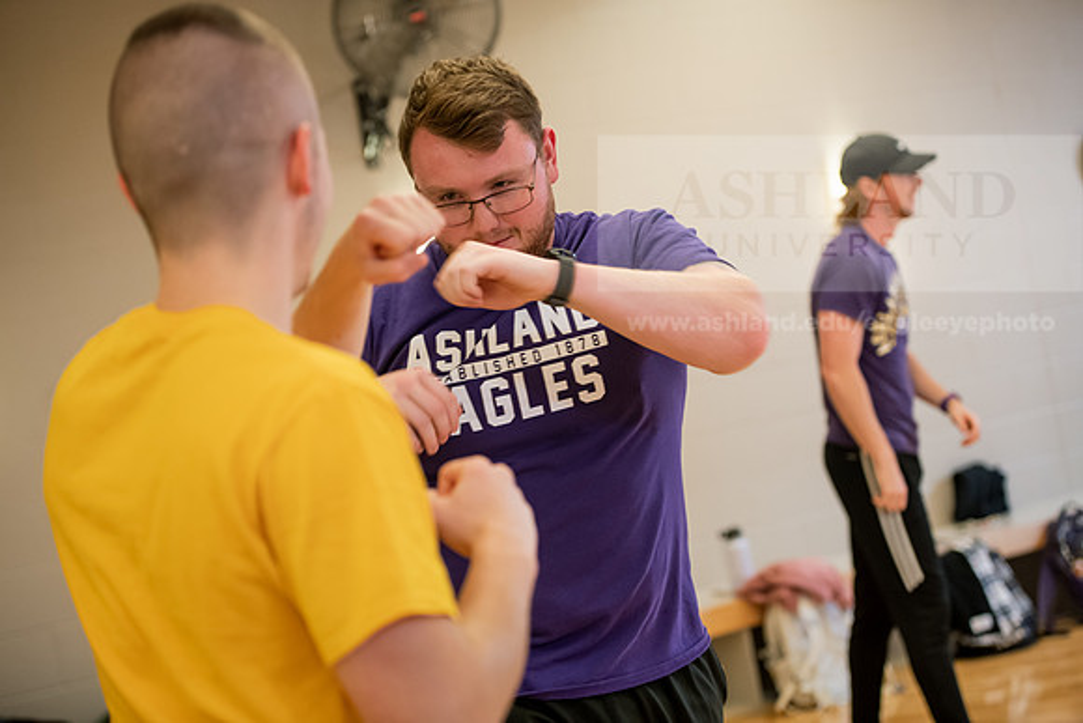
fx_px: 2106
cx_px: 542
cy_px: 362
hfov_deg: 28.8
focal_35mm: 70
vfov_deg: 19.5
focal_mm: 70
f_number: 3.2
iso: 1250
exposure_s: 1/200
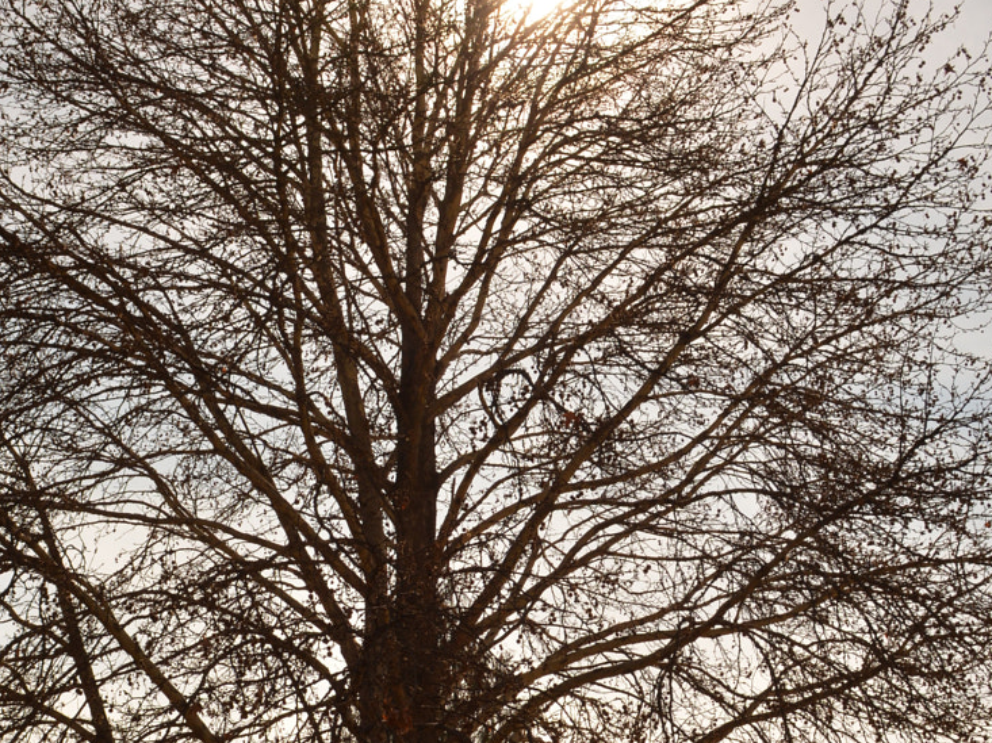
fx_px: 1805
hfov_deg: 30.6
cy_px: 598
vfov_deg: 22.9
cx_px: 357
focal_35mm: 63
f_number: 10
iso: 200
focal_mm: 20
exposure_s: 1/640
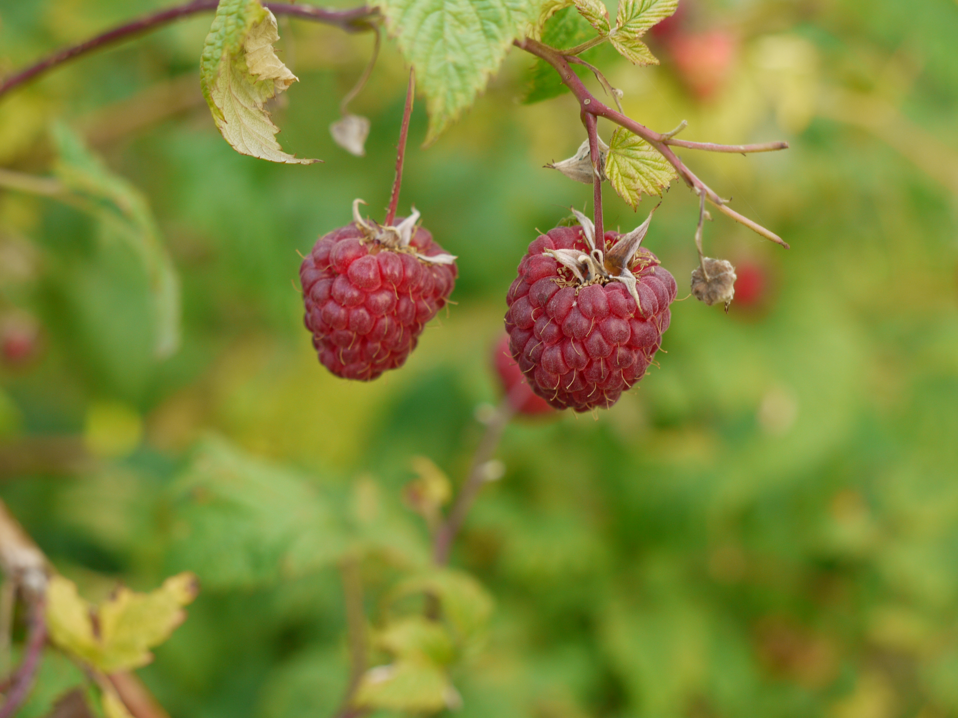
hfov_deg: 21.8
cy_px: 359
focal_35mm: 90
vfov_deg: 16.4
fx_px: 2491
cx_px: 479
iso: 160
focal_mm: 45
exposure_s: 1/60
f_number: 5.6
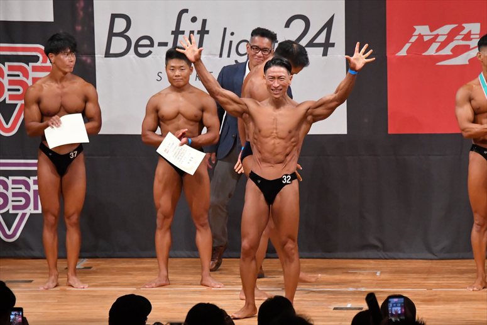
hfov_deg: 8.6
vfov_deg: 5.7
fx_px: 3245
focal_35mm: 240
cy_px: 162
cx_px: 244
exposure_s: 1/400
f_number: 5.6
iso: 8000
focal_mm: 160
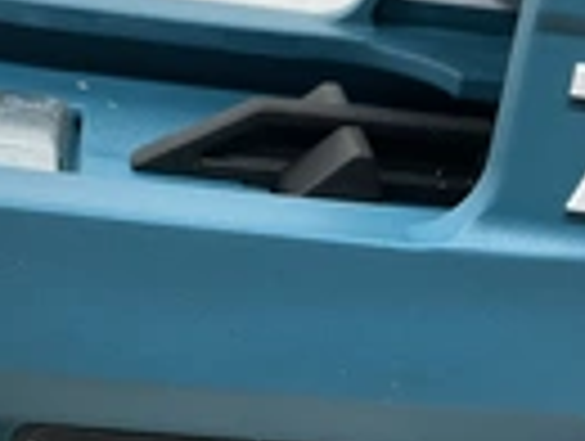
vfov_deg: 16.2
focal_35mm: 89
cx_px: 284
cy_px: 477
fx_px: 1507
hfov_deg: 22.0
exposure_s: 1/60
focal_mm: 3
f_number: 1.8
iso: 50
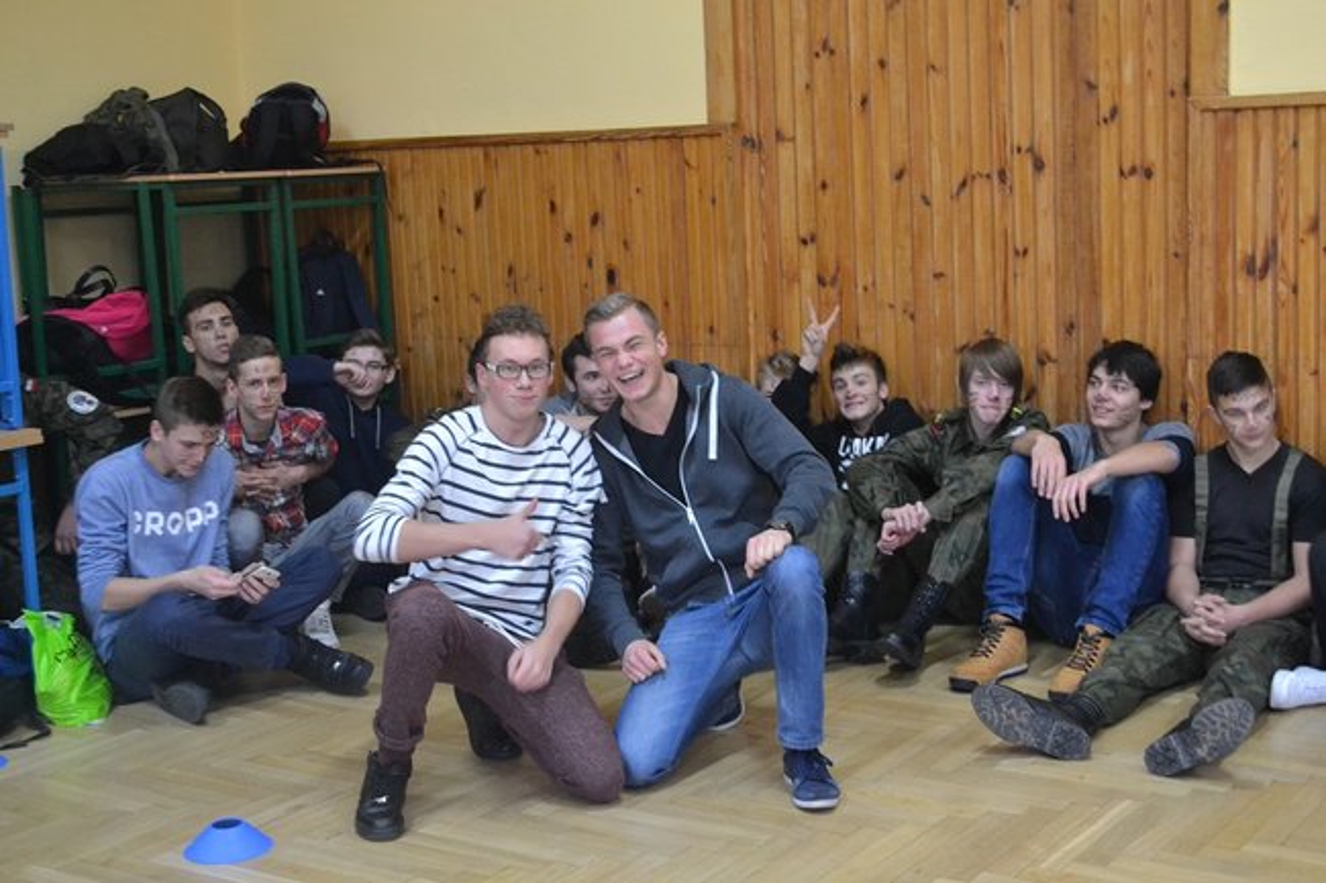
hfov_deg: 38.9
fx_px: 1878
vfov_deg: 26.5
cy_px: 442
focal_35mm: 51
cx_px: 663
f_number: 5
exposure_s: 1/30
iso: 3200
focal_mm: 34
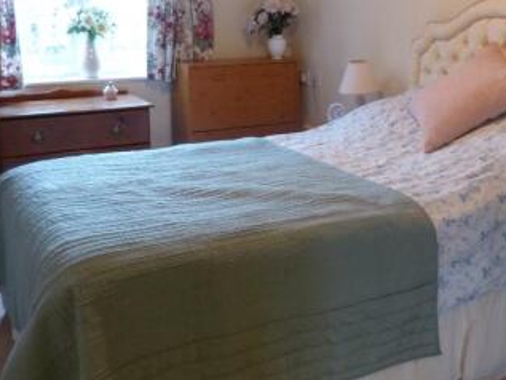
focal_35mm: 46
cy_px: 119
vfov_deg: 31.2
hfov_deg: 41.2
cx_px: 277
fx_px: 673
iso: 400
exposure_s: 1/30
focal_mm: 4.5
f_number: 2.8
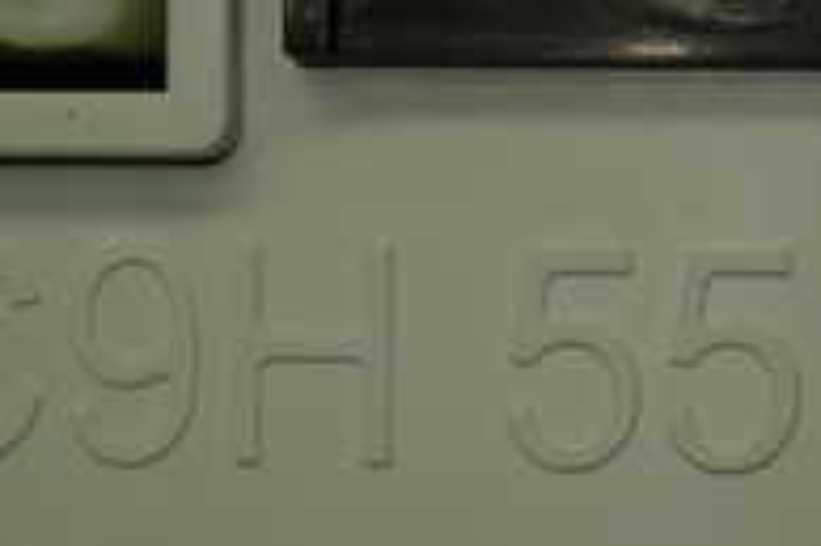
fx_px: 4261
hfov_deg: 11.0
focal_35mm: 187
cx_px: 592
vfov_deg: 7.3
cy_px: 444
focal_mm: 10.35
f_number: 3.5
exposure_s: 1/125
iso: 100
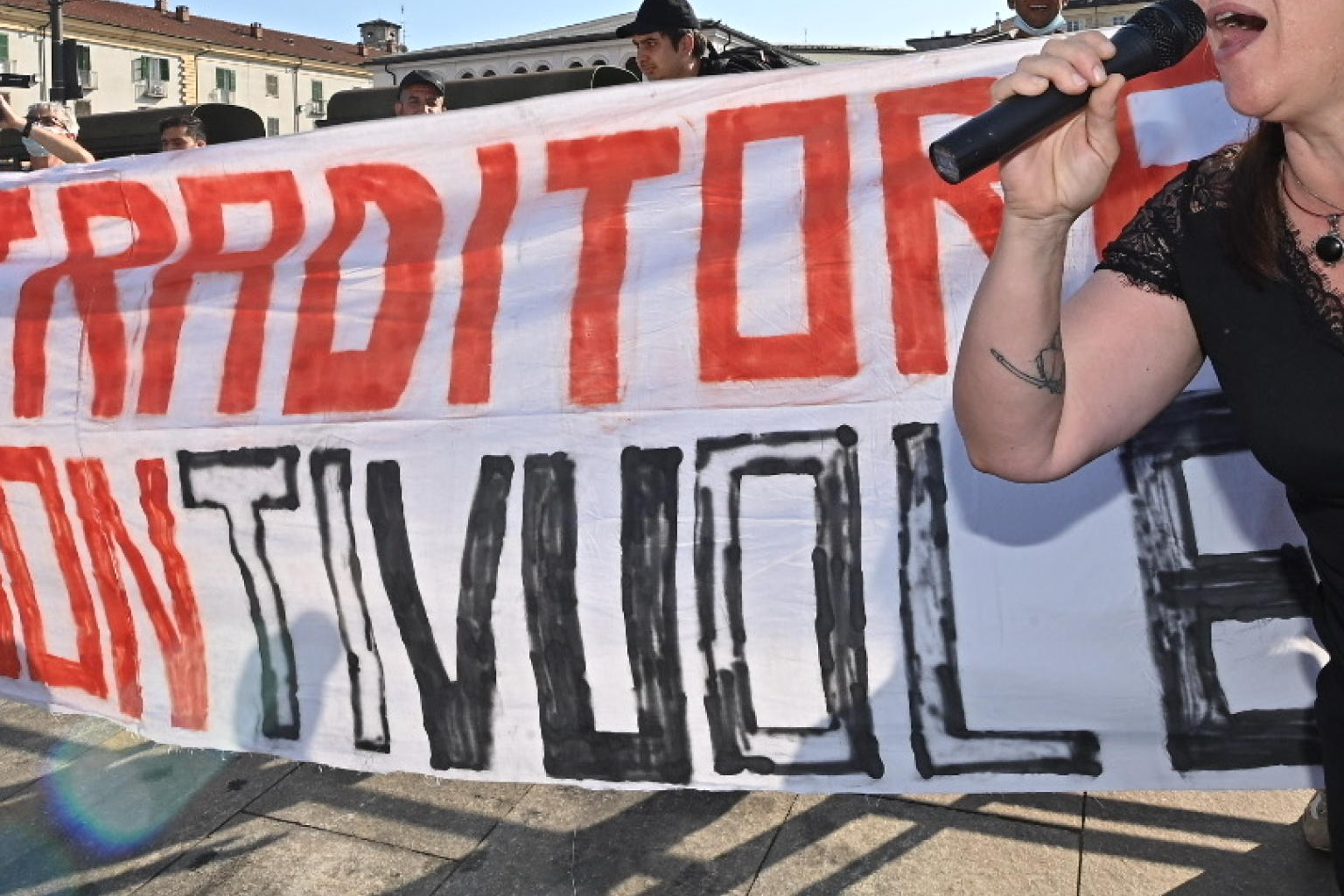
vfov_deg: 45.2
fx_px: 1045
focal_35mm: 28
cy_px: 249
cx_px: 707
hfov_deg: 65.4
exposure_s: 1/200
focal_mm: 14
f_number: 20
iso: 400
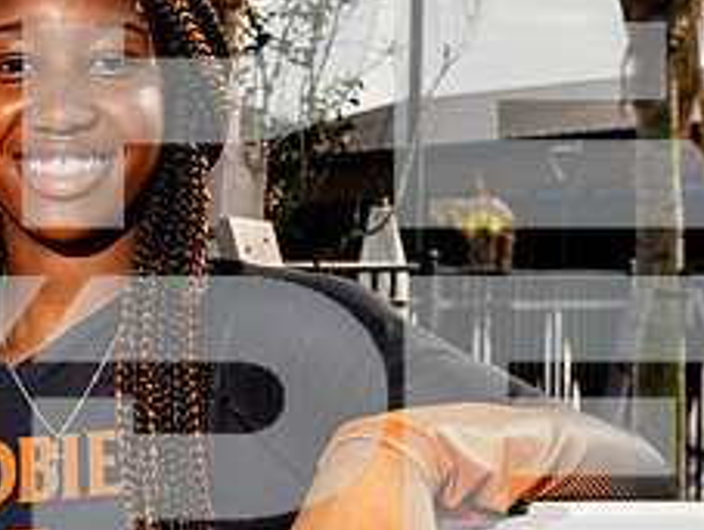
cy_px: 442
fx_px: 2648
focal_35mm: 130
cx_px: -28
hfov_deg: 14.8
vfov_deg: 11.4
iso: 100
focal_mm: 53
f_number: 10
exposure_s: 1/250
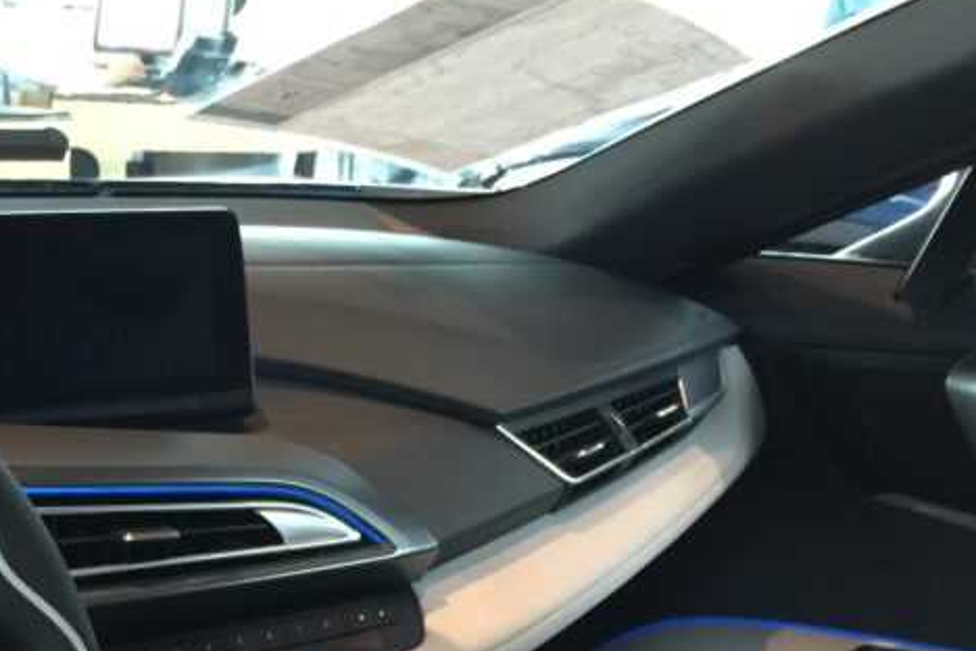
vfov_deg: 19.6
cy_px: 743
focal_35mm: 66
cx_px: 161
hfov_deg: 29.6
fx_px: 1789
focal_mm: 4.15
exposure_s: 1/10
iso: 125
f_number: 2.2
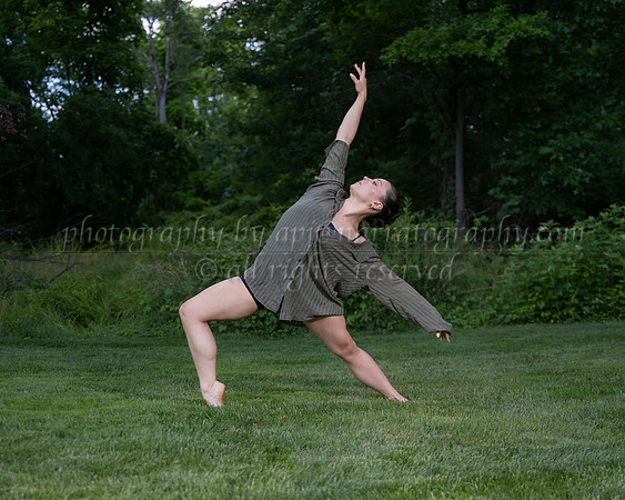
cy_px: 268
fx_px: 1070
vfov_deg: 26.3
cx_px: 349
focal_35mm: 58
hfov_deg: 32.5
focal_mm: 48
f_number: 2.8
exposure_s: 1/1250
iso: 400
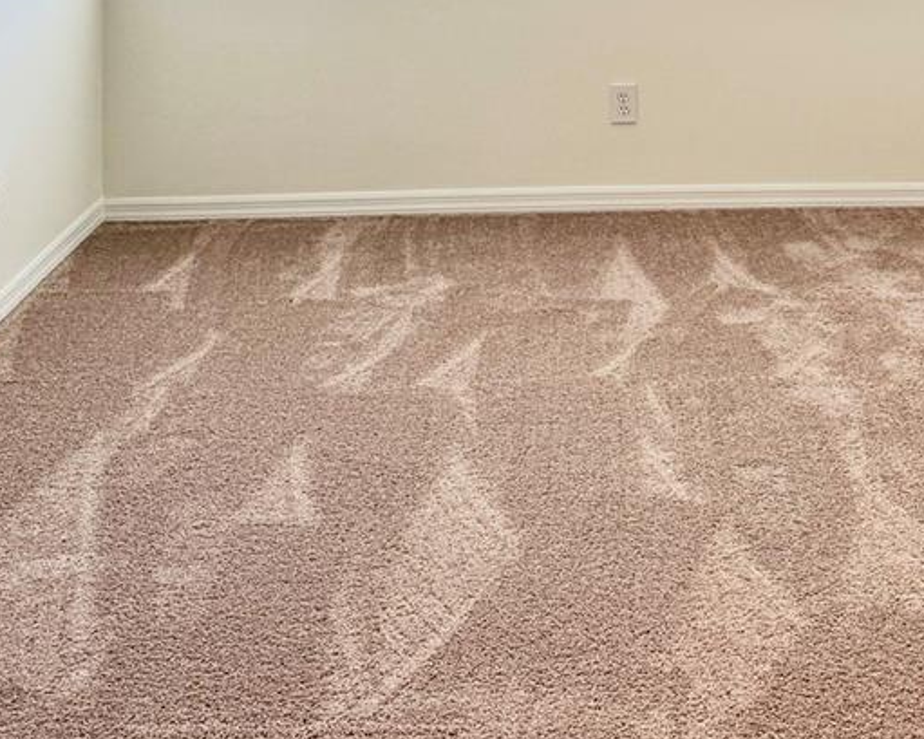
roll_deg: +0.2
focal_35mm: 55
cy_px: -293
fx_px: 1504
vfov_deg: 23.4
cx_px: 649
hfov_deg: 33.7
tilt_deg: +1.4
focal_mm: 6.76
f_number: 1.78
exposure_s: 1/240
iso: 80
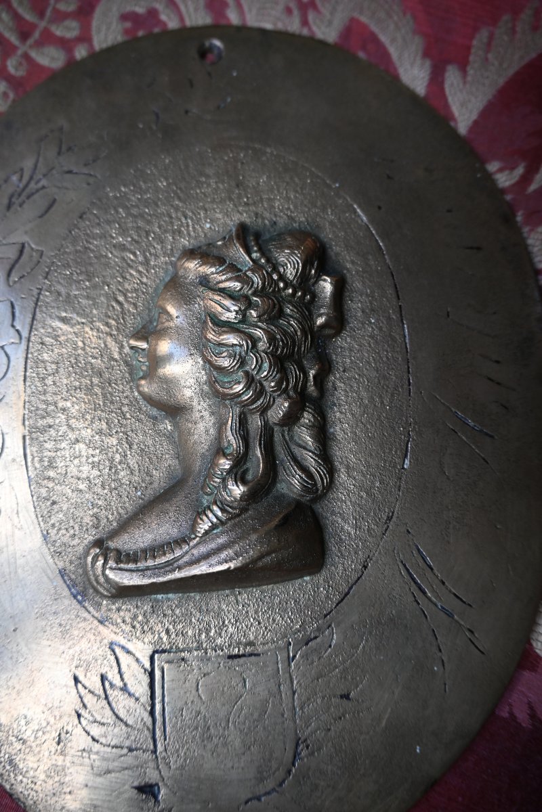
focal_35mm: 27
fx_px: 610
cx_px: 271
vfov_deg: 67.4
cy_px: 406
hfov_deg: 47.9
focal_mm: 18
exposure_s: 1/160
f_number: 3.5
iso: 400
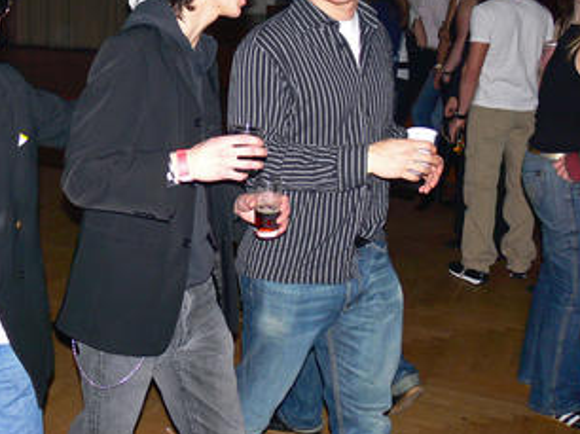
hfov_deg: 34.7
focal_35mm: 54
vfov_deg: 26.7
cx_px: 138
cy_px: 114
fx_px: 904
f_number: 2.8
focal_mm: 7.4
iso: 125
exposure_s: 1/30
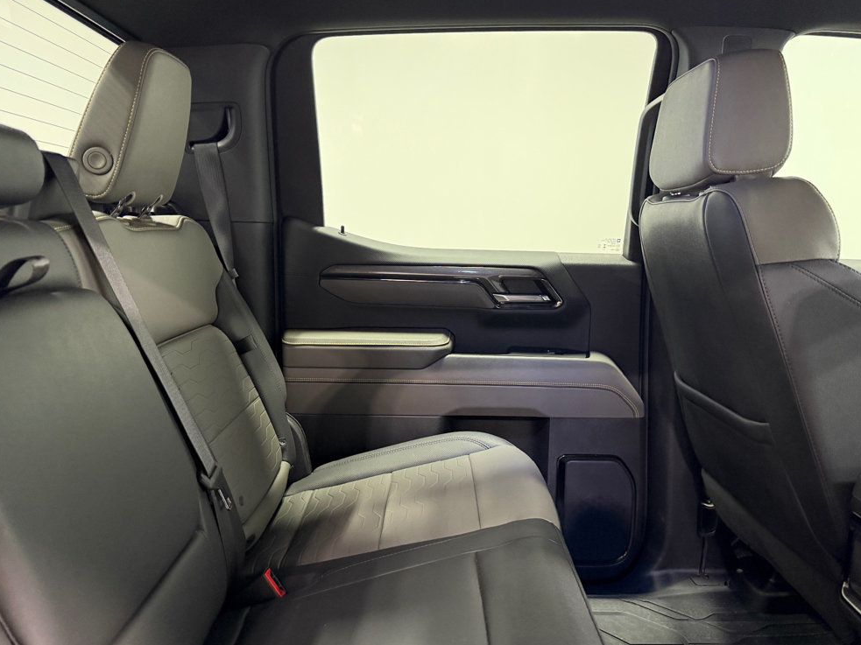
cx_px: 428
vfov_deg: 54.9
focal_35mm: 25
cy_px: 315
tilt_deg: -8.2
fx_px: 622
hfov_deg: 69.4
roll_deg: +0.3
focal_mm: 6.76
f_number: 1.78
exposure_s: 1/50
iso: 320
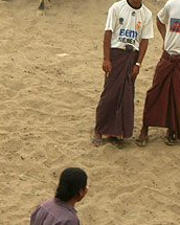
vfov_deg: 7.9
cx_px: 60
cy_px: -28
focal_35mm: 243
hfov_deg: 6.4
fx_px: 1618
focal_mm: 21.3
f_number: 7.8
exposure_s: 1/68
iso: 50
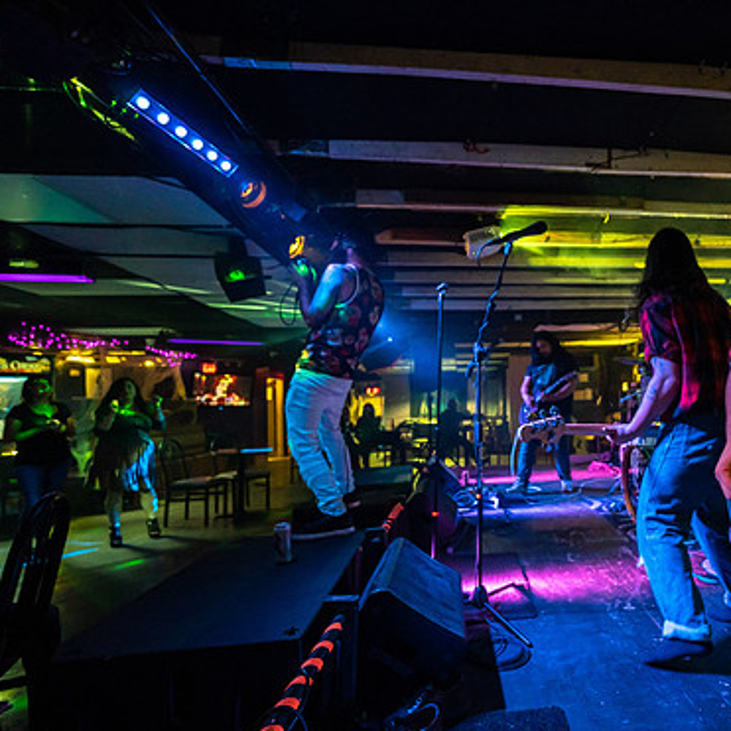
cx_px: 544
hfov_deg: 72.6
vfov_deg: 77.7
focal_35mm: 19
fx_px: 454
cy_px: 377
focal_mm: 14
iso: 2500
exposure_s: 1/160
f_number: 2.8
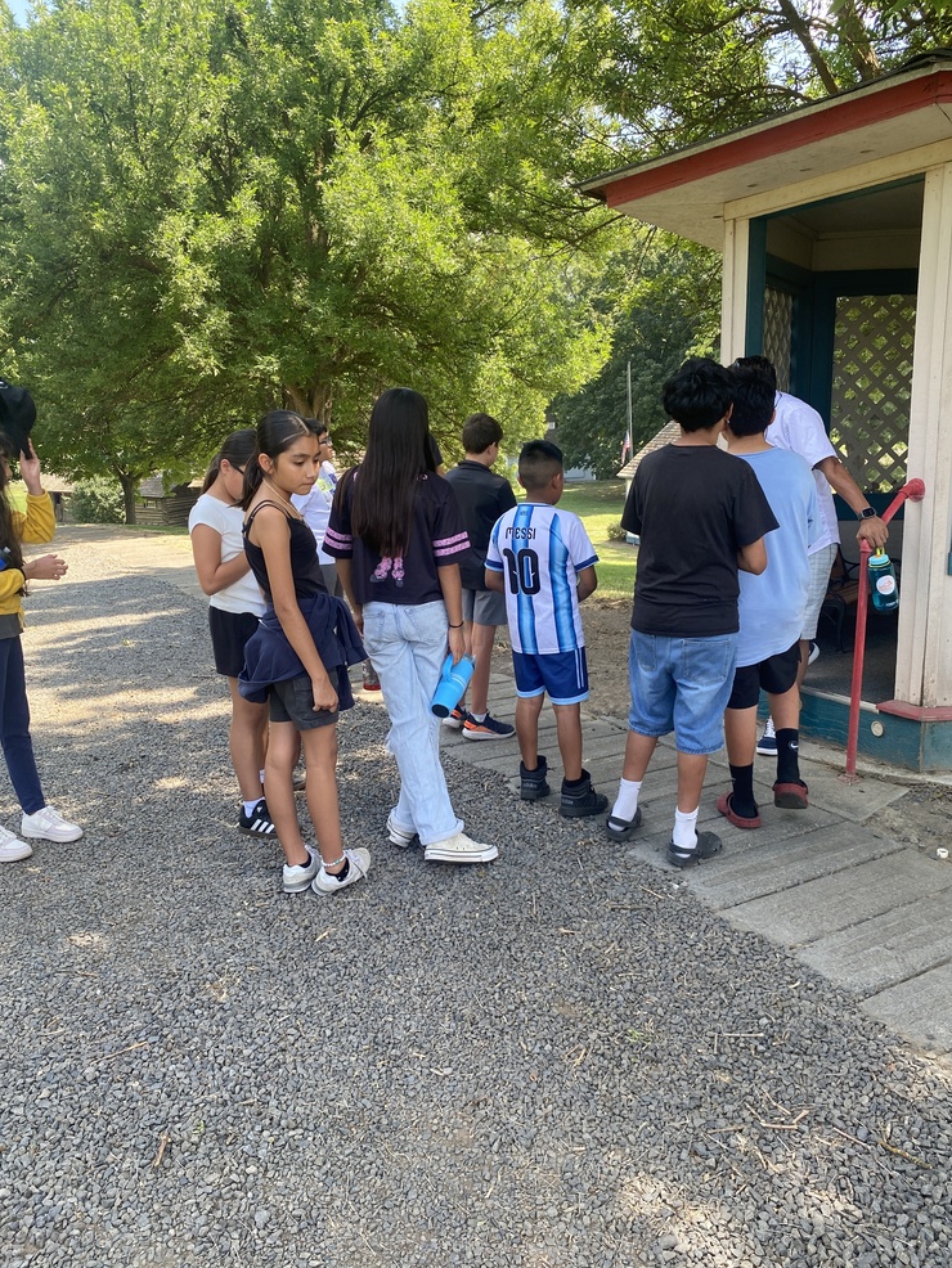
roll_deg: +3.4
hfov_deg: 51.4
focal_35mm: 27
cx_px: 463
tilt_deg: -12.4
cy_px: 622
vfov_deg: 65.3
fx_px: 990
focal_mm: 4.25
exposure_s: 1/276
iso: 32
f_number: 1.8
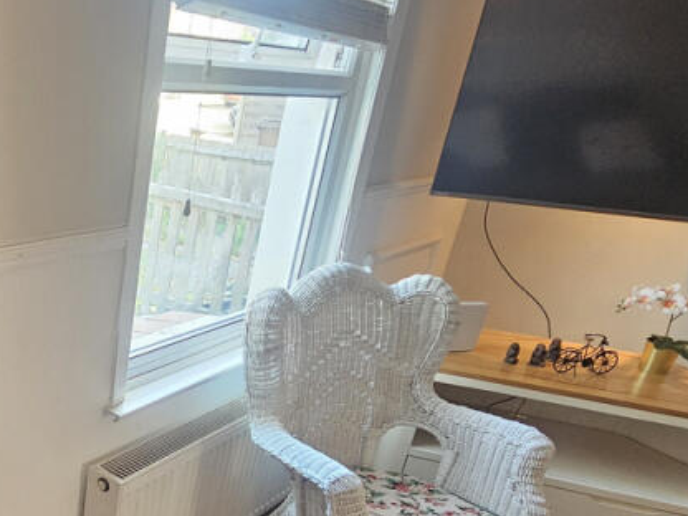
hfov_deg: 50.4
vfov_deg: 41.9
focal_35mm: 32
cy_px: 423
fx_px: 636
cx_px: 69
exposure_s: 1/50
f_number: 2.2
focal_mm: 2.2
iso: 250
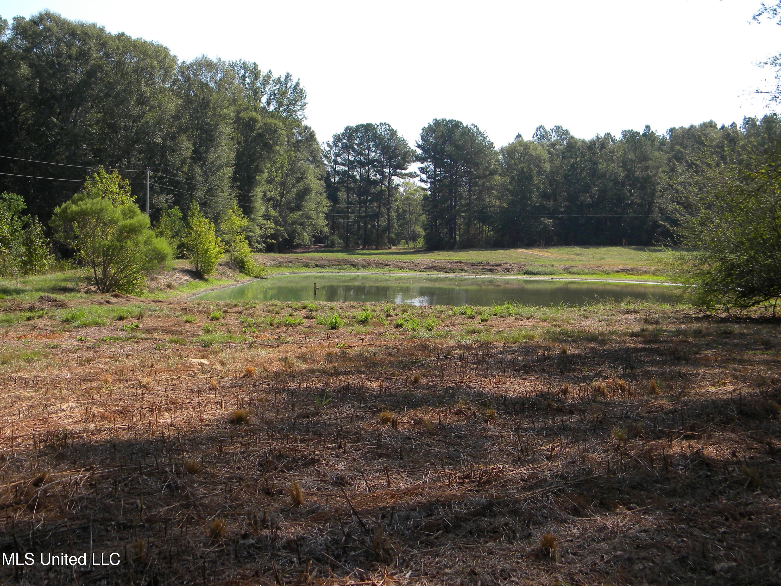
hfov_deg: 45.8
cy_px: 293
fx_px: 925
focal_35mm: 41
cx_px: 390
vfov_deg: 35.1
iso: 80
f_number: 3.8
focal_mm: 7.3
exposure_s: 1/508
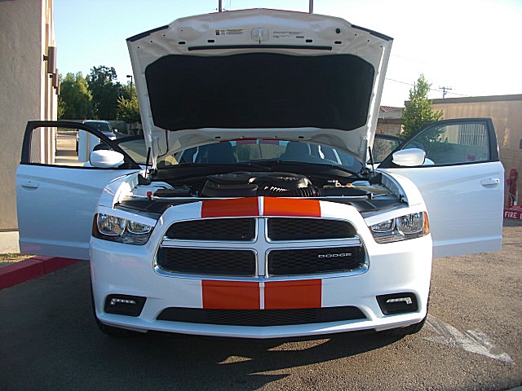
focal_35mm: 36
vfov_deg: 39.7
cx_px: 261
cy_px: 196
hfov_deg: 51.4
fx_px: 543
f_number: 2.8
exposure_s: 1/320
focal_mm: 6.3
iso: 50
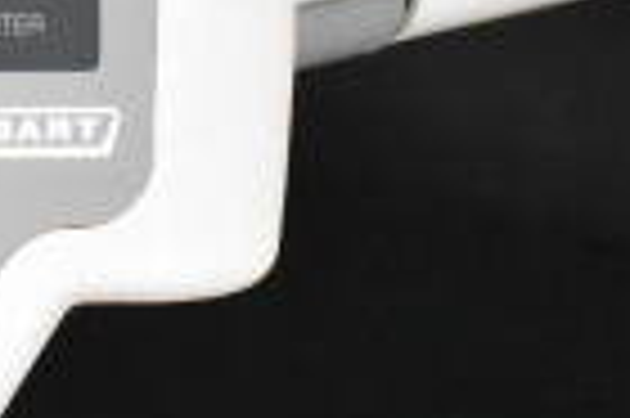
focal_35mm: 157
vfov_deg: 8.7
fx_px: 2744
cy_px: -2
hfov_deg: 11.8
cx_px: -608
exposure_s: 1/40
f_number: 4
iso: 7200
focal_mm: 24
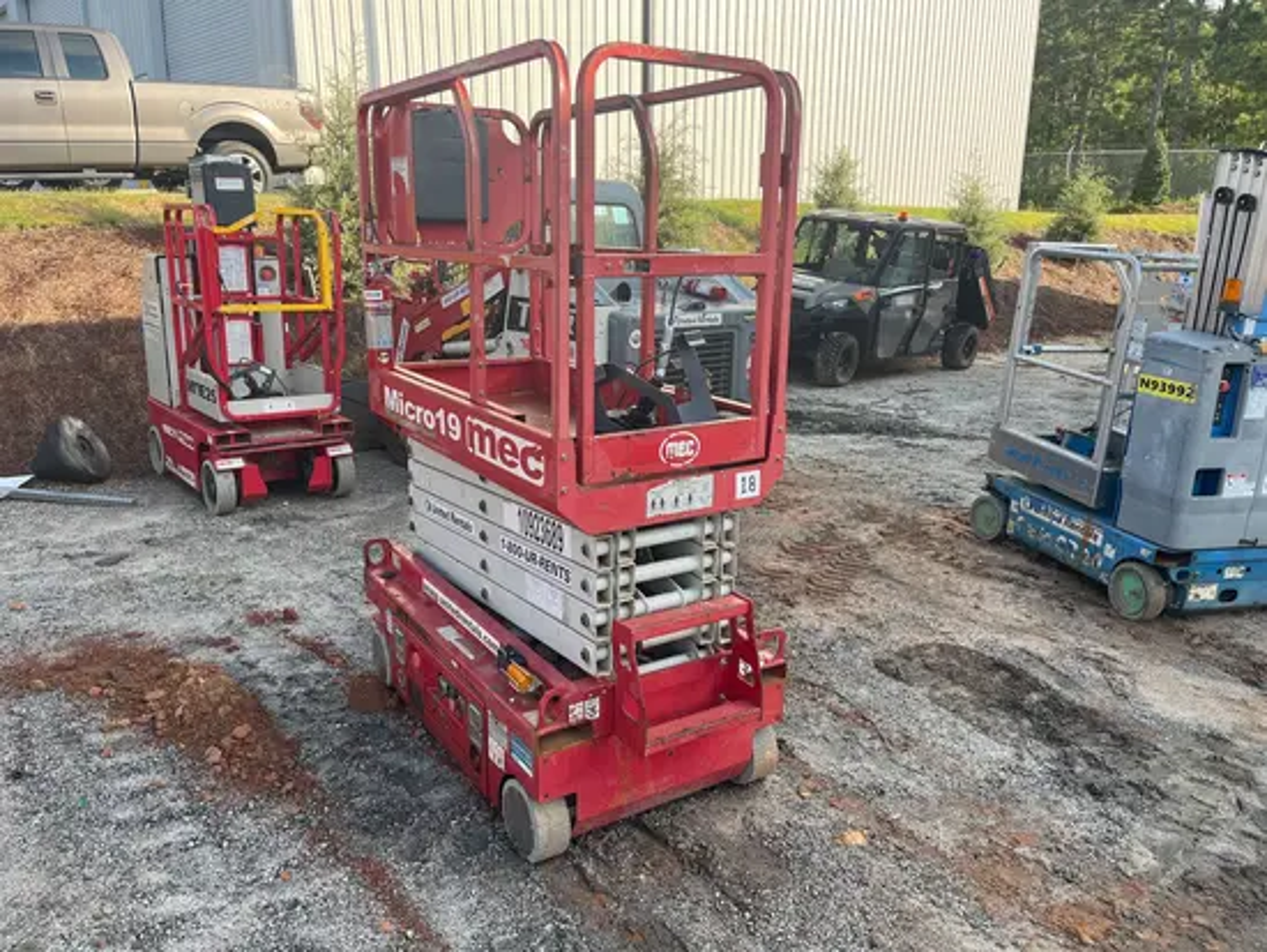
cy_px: 476
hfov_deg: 67.3
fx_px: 952
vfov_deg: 53.1
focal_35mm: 26
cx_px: 634
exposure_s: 1/668
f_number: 1.6
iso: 50
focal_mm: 5.1
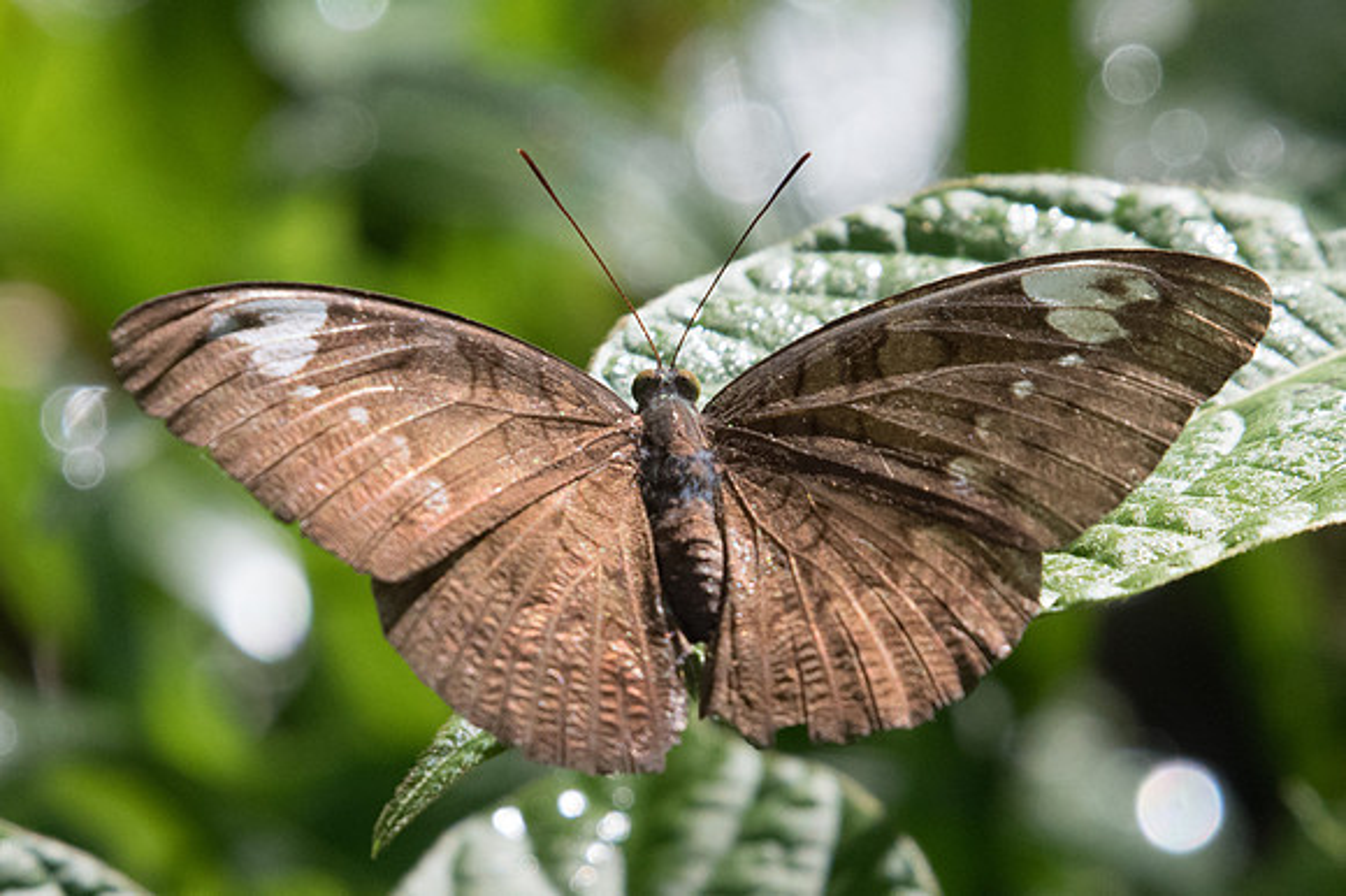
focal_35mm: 909
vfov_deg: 1.5
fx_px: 33984
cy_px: 549
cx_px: 673
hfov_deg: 2.3
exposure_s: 1/500
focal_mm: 400
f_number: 9
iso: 1250
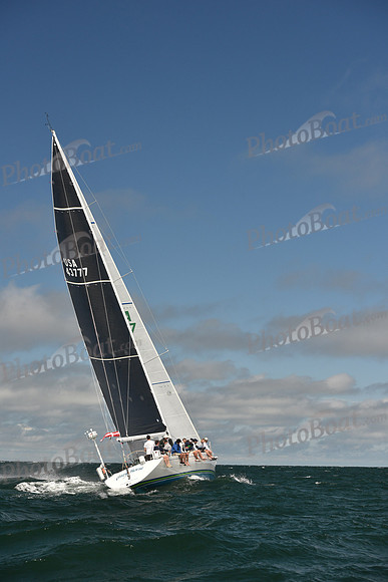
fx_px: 1131
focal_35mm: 70
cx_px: 194
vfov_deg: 28.8
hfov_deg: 19.5
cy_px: 291
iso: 320
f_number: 6.3
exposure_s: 1/800
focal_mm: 70
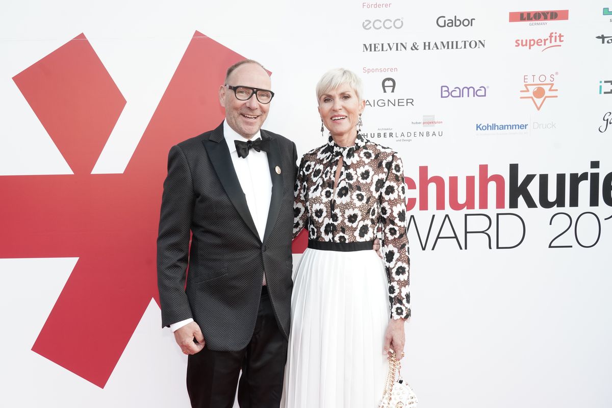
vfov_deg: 37.9
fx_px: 595
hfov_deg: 54.4
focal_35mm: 35
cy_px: 204
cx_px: 306
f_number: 7.1
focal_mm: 35
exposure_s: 1/200
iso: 1600
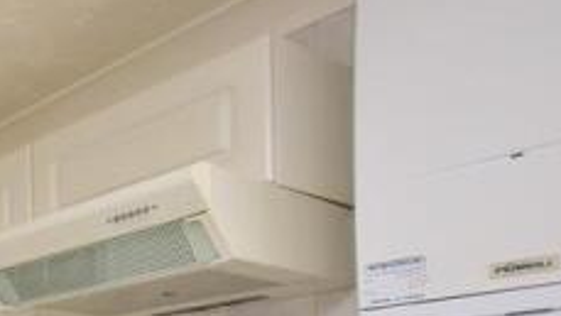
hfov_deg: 32.8
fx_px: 670
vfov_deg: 22.7
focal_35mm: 45
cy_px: 445
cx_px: -181
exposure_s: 1/60
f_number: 5.6
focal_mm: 10
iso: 400
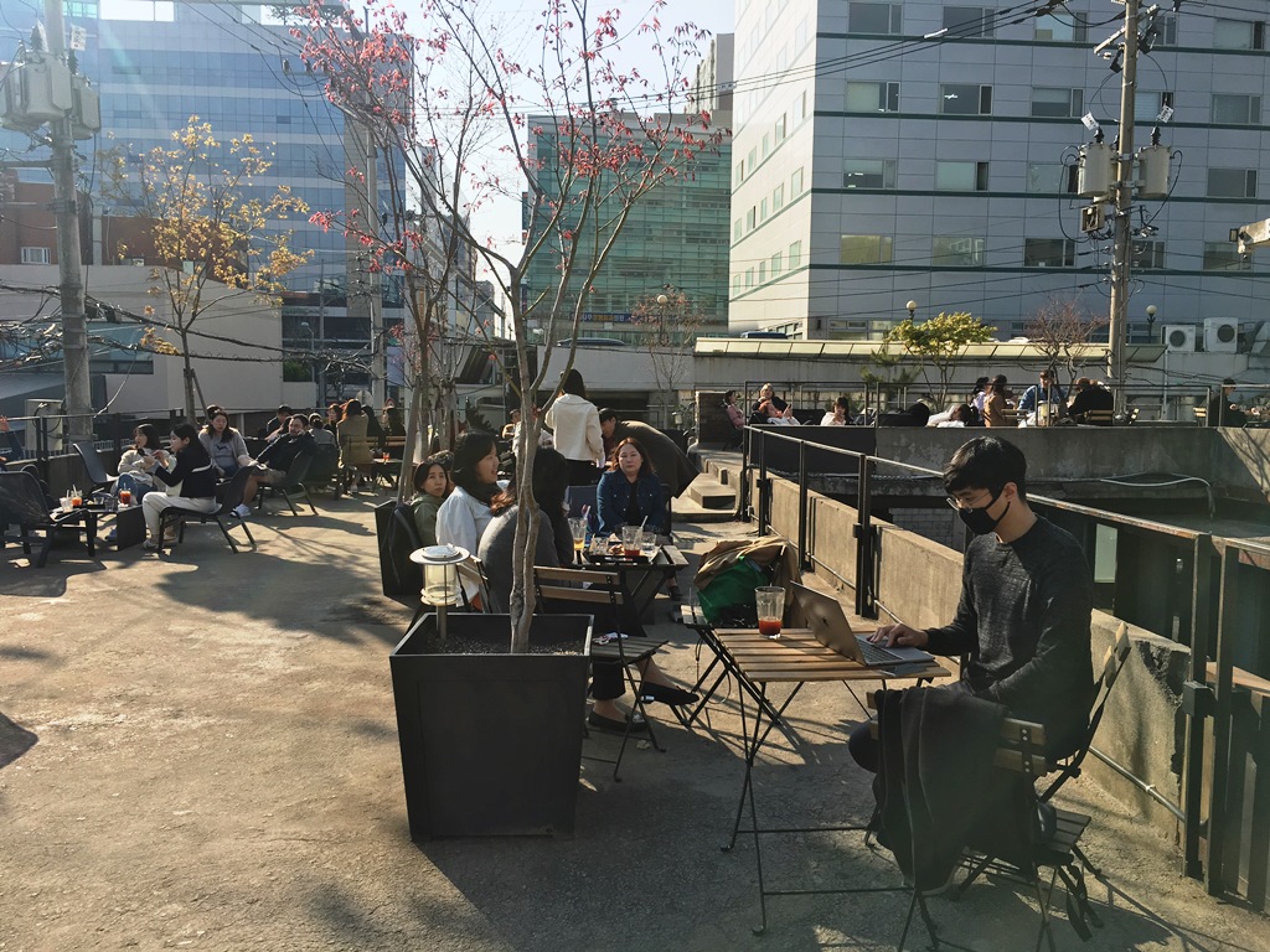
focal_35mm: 29
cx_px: 635
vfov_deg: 48.2
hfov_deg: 61.7
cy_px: 476
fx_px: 1064
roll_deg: -0.1
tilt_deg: -2.0
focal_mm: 4.15
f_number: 2.2
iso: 25
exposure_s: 1/1326
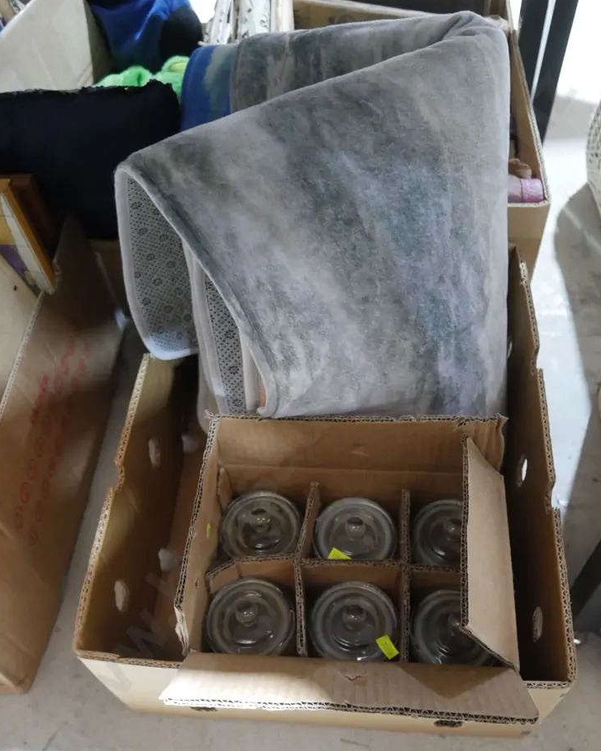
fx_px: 734
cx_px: 308
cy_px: 419
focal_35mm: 33
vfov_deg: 54.1
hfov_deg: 44.5
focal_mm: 15
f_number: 3.6
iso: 3200
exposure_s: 1/40
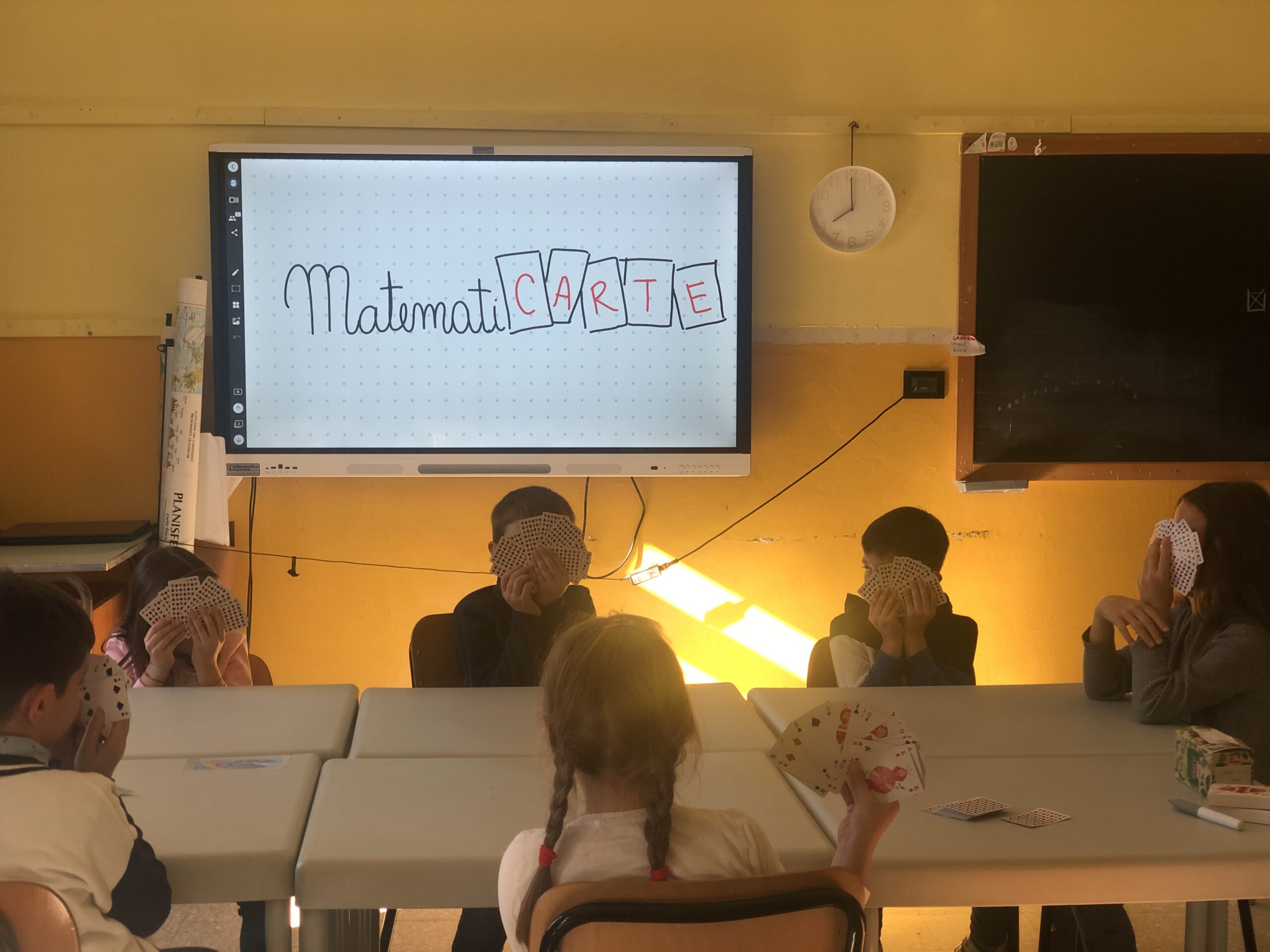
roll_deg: +1.3
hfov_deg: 36.8
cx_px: 635
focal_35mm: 52
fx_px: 1908
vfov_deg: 28.0
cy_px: 476
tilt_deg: -2.6
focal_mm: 6
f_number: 2.4
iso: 20
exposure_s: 1/50
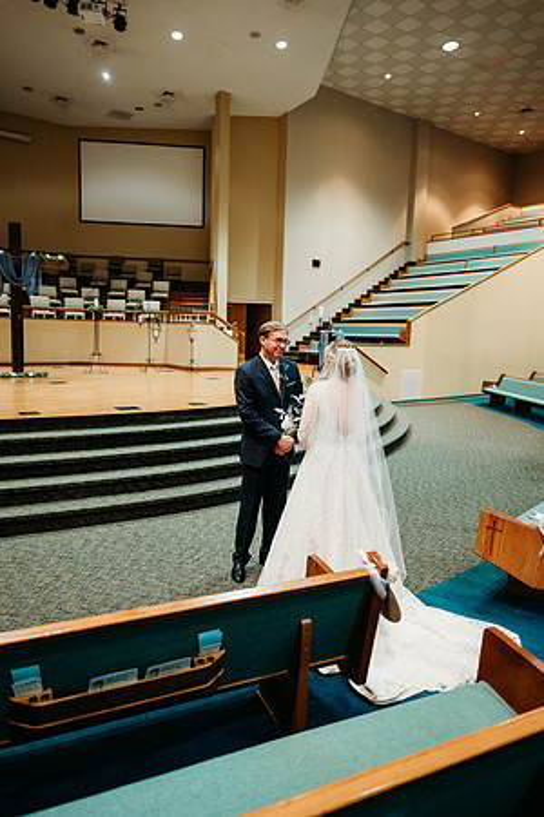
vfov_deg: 73.7
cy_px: 408
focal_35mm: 24
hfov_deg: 53.1
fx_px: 544
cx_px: 272
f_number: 1.8
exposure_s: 1/125
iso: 2000
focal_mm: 24
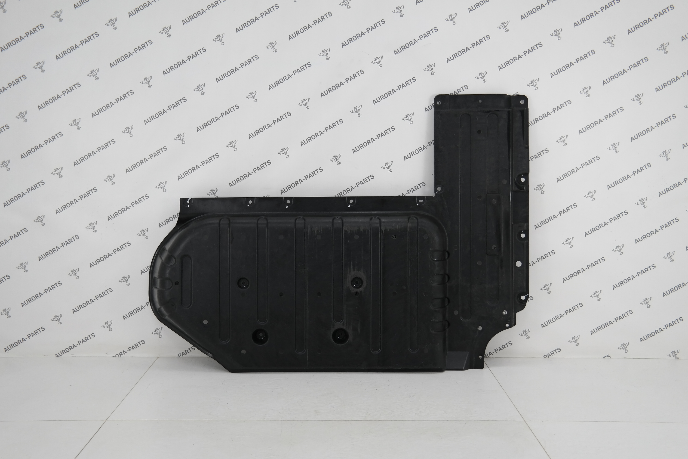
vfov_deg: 36.9
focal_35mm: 36
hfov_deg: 53.1
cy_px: 230
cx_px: 344
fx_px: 688
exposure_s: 1/100
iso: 200
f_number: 4
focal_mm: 24
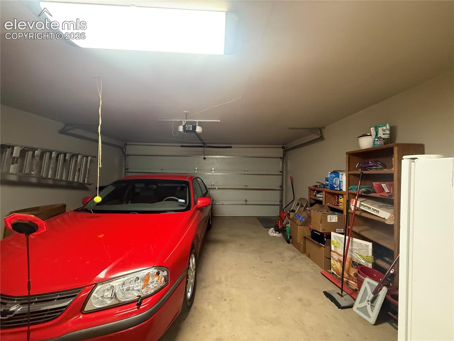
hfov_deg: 102.1
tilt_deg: +1.2
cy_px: 170
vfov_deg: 85.7
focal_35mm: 14
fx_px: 184
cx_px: 227
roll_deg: -1.2
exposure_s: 1/60
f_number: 2.2
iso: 640
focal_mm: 2.22
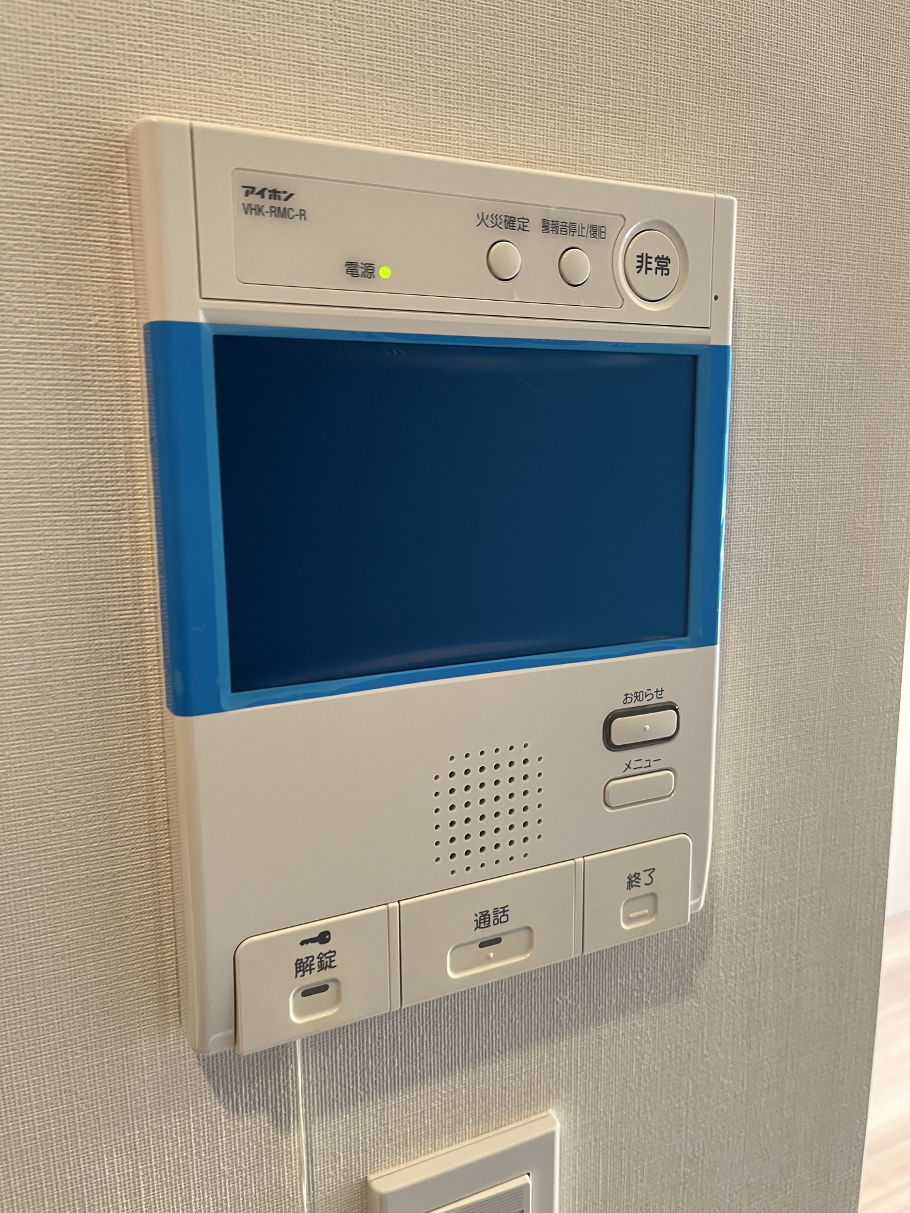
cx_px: 455
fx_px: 911
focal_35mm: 26
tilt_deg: -8.7
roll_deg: +1.3
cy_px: 606
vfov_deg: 67.3
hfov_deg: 53.1
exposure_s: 1/50
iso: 125
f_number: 1.6
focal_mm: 5.1
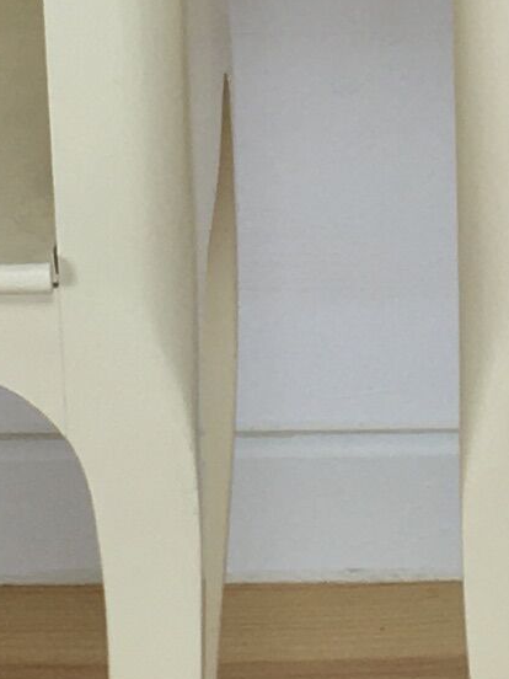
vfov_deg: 9.2
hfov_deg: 7.0
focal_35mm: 212
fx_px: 4156
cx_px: 311
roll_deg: +1.0
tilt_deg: -25.5
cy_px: -92
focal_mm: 4.15
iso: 32
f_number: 2.2
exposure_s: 1/33
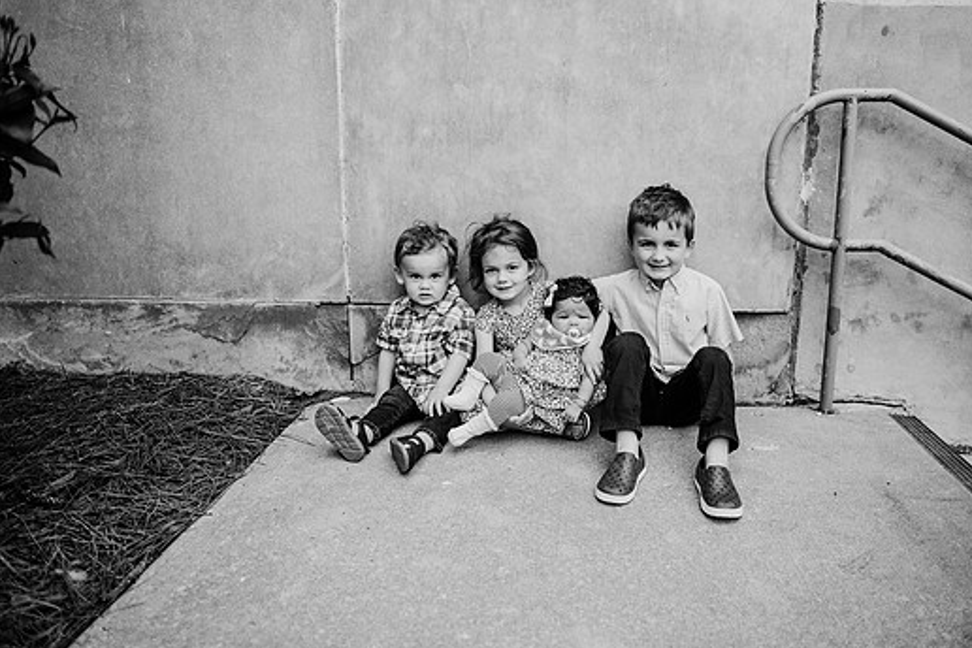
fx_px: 729
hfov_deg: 67.3
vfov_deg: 47.9
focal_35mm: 27
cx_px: 527
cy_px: 302
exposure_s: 1/640
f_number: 2.5
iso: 100
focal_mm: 24
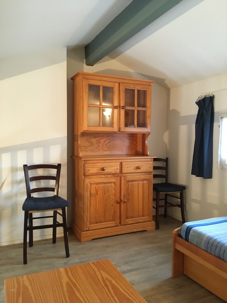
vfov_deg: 61.7
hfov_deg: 48.2
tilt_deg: -3.3
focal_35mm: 29
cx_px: 114
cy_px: 152
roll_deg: -0.9
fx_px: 254
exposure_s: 1/17
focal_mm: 4.15
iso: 400
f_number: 2.2
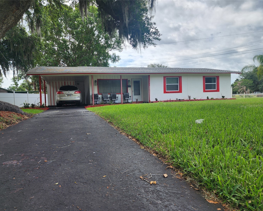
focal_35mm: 24
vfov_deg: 58.8
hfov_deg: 70.2
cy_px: 106
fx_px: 187
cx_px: 125
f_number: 1.8
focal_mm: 6.4
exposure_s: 1/636
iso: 12
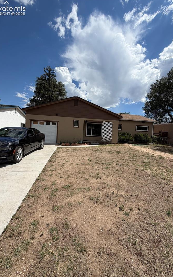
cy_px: 137
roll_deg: -3.2
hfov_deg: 74.8
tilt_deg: -2.1
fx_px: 113
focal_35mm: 15
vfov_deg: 101.4
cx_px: 90
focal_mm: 2.22
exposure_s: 1/1312
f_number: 2.2
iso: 20
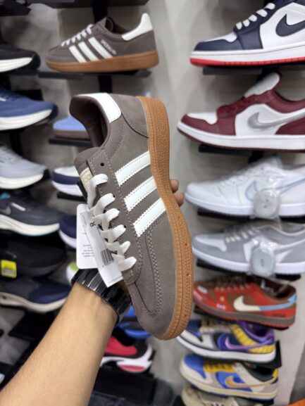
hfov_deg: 56.8
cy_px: 203
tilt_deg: -23.1
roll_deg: +1.4
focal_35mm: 24
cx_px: 152
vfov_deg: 71.6
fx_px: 282
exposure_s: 1/100
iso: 80
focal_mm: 6.76
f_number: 1.78
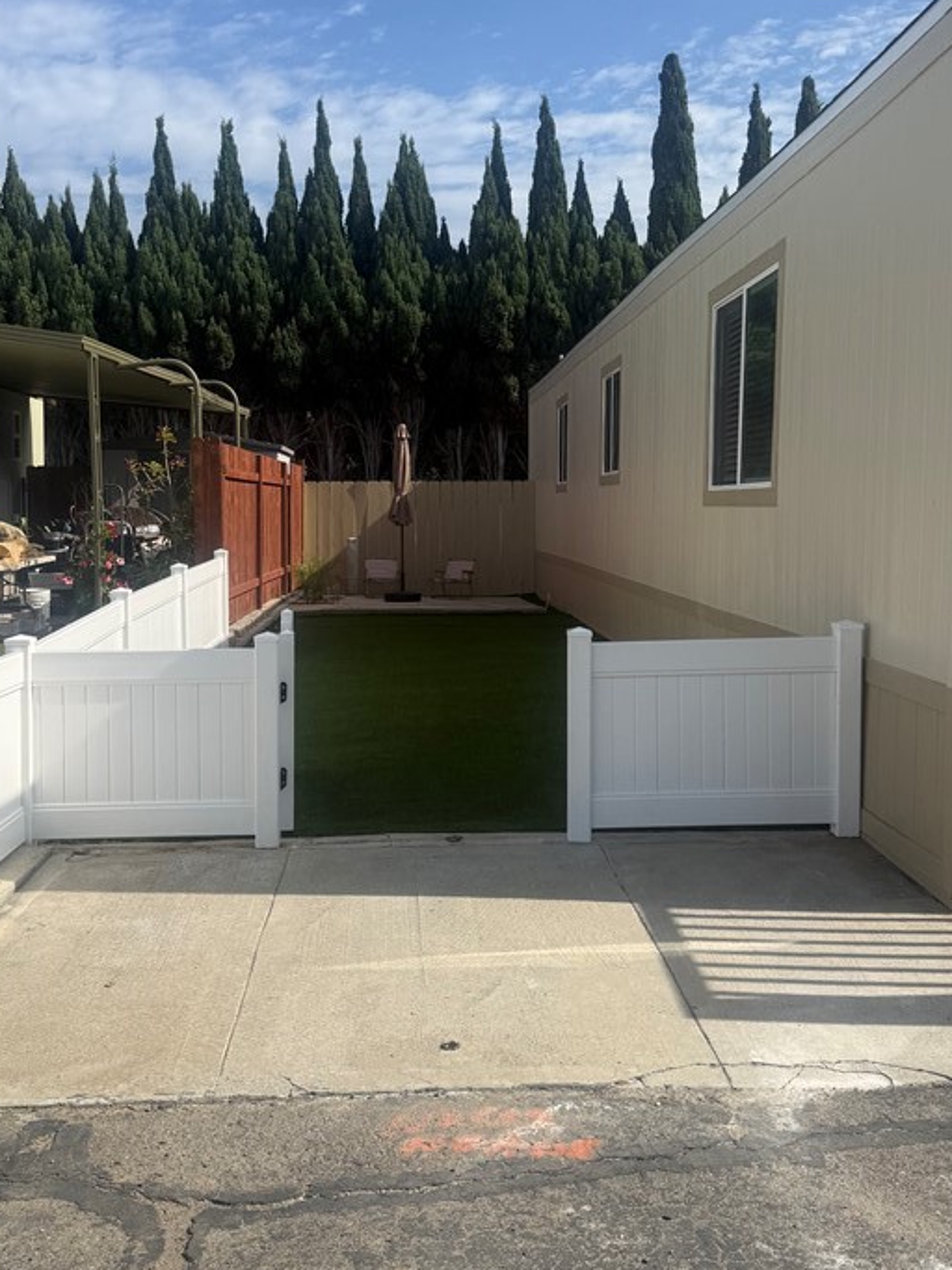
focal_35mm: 36
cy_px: 586
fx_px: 1320
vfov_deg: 51.3
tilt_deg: -2.9
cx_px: 452
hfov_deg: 39.6
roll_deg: +0.6
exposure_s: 1/5714
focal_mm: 6.76
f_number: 1.78
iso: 80
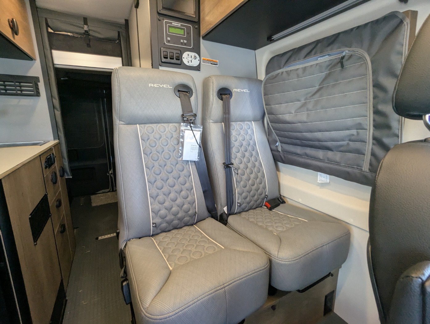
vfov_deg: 78.2
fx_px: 199
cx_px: 215
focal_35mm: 16
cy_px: 162
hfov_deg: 94.4
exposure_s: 1/95
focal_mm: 2.35
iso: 210
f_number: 2.2
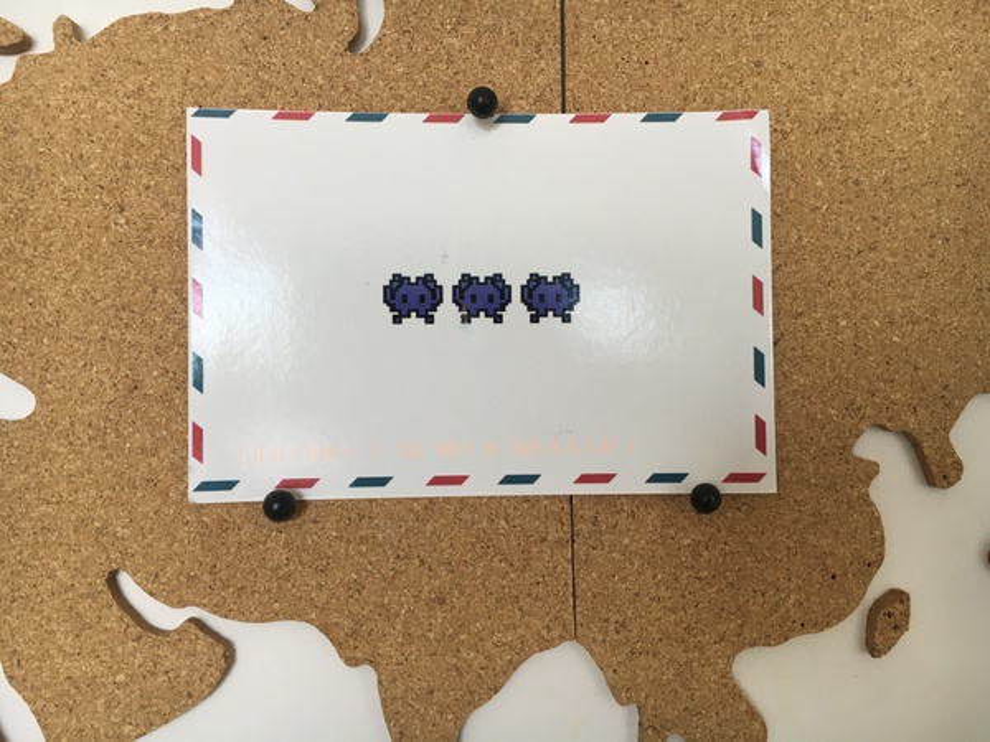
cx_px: 495
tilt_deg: +2.2
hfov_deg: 61.7
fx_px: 829
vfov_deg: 48.2
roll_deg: +0.1
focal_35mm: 29
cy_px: 371
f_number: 2.2
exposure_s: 1/33
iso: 25
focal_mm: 4.15
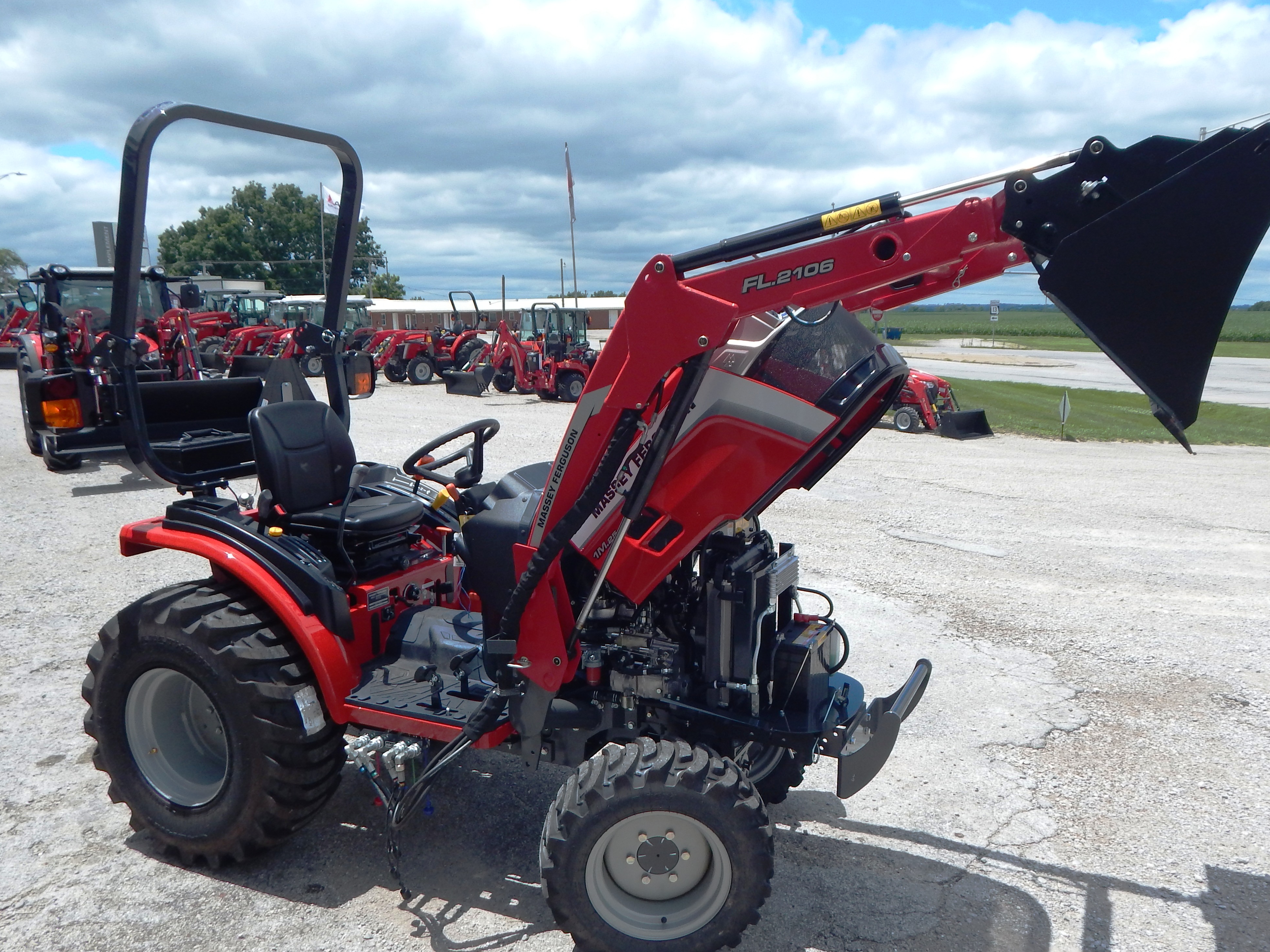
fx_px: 954
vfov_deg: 53.1
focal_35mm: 26
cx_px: 670
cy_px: 483
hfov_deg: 67.3
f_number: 6
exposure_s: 1/500
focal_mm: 4
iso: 125
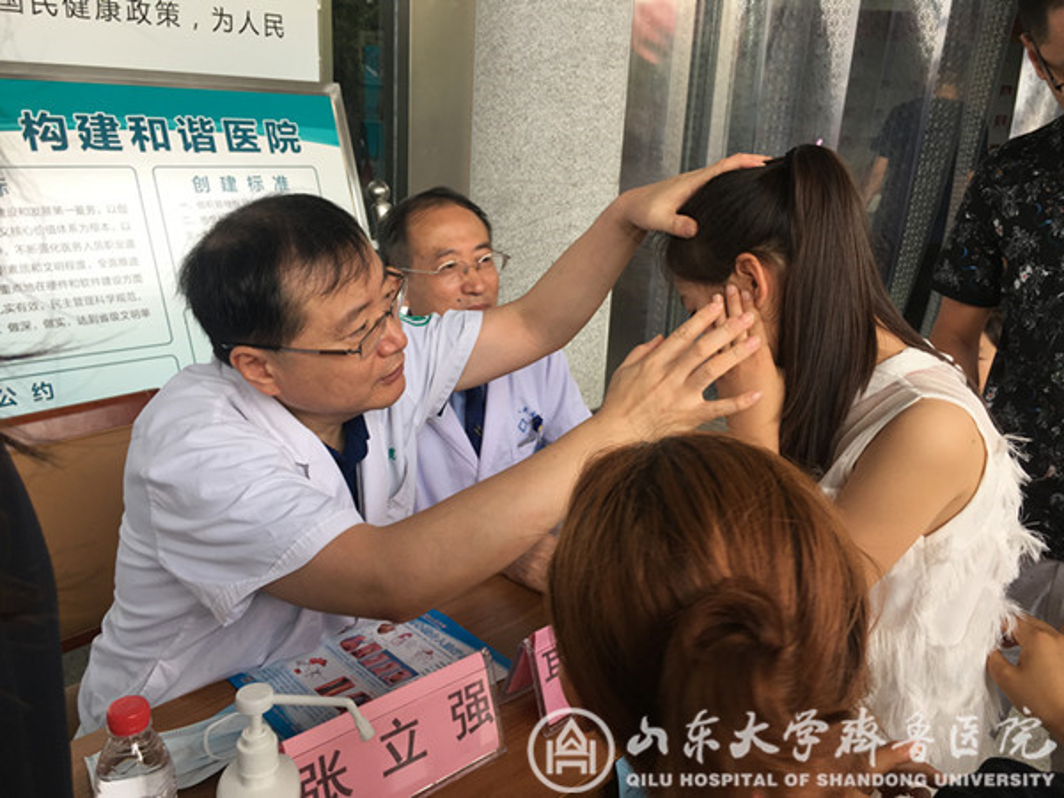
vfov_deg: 48.2
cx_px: 532
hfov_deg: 61.7
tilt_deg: -16.8
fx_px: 891
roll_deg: -3.1
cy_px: 399
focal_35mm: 29
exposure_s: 1/100
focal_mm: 4.15
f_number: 2.2
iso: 32
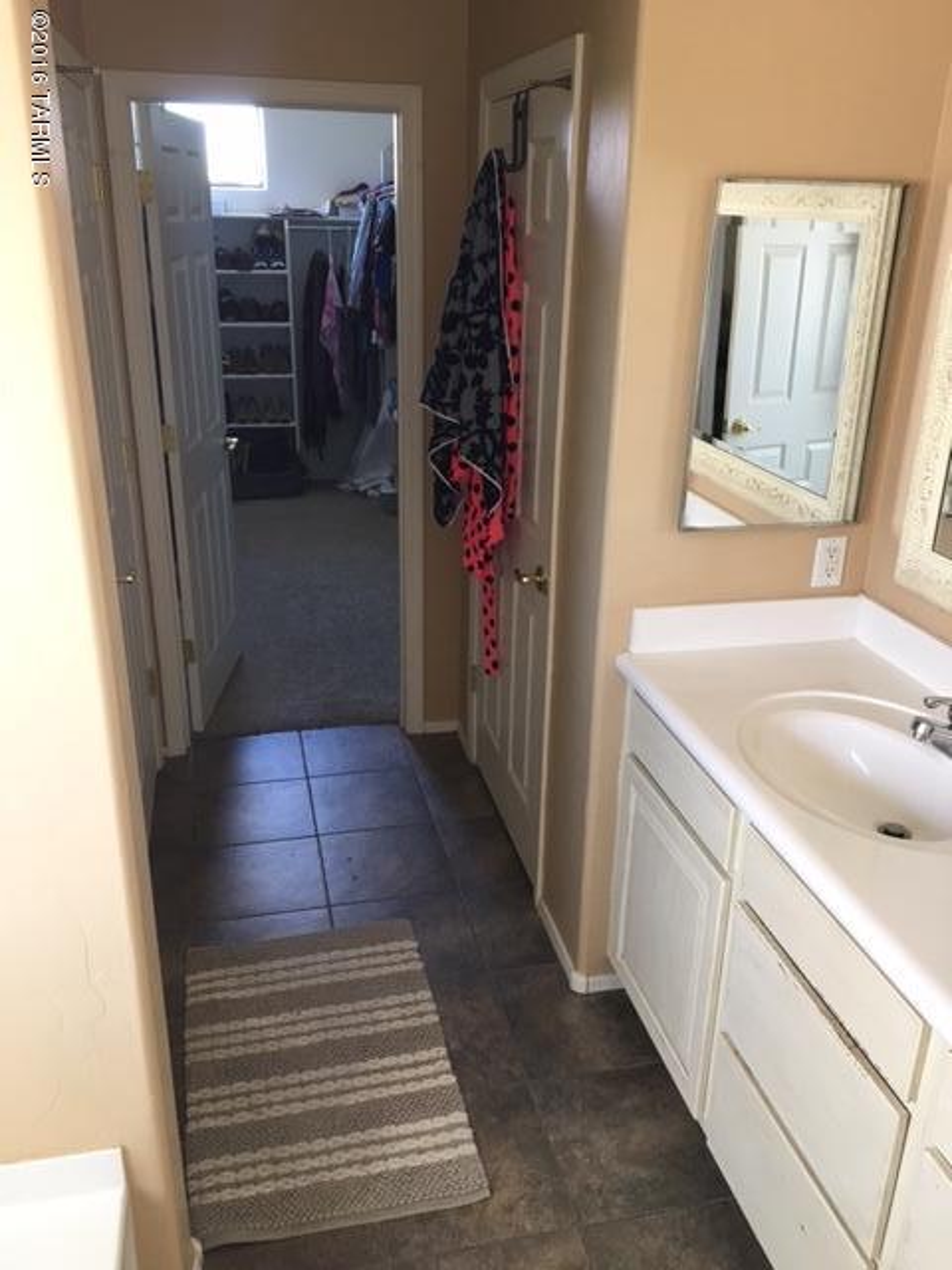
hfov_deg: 48.2
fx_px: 1063
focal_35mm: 29
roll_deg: -0.8
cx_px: 476
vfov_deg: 61.7
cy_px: 635
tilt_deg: -21.2
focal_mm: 4.15
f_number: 2.2
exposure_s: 1/30
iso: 100
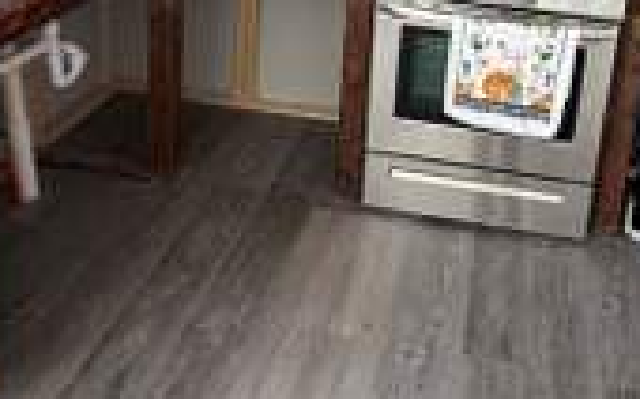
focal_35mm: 42
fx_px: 732
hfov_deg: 46.1
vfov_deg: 27.6
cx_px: 452
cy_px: -53
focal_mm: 2.22
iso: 250
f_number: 2.2
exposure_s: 1/99
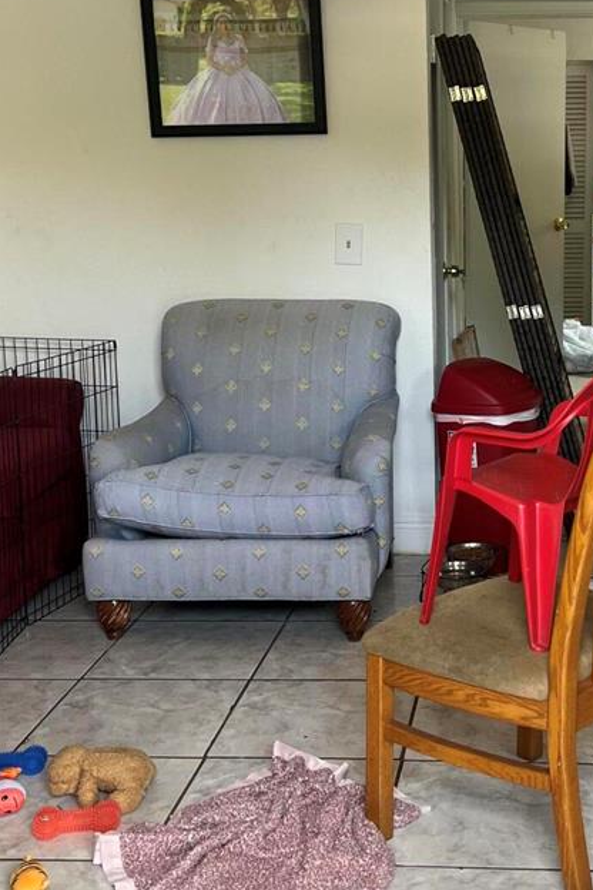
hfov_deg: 25.5
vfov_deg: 38.2
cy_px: 401
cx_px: 479
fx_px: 1285
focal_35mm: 52
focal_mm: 5.7
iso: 125
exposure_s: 1/121
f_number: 1.5
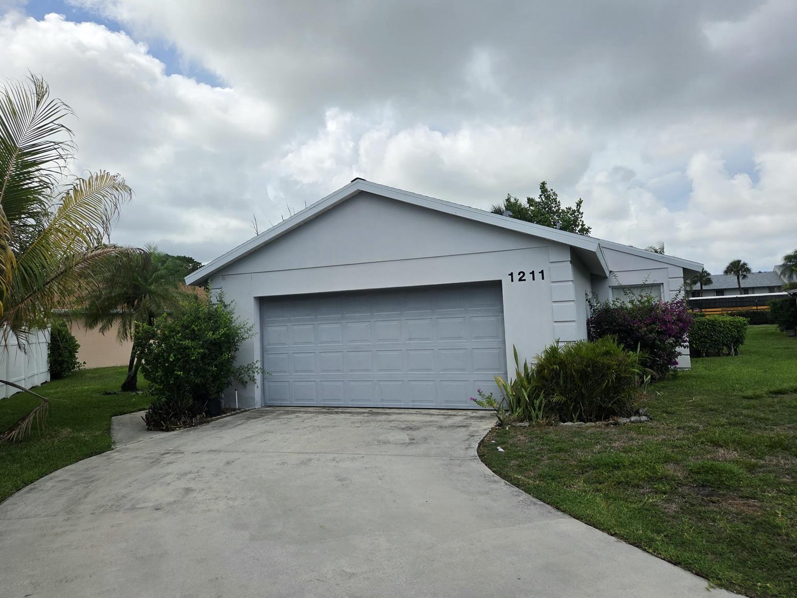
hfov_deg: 71.6
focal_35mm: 24
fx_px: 553
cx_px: 385
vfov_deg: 56.8
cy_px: 291
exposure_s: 1/7891
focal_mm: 5.4
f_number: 1.8
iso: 80
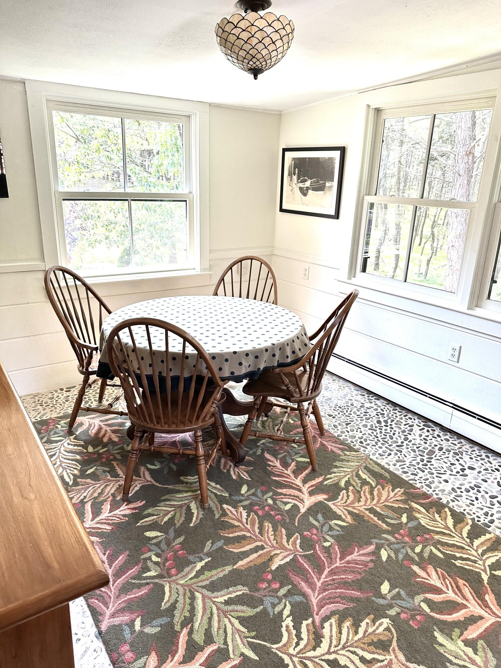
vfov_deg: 71.6
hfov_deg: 56.8
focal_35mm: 24
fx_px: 463
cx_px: 250
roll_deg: -2.3
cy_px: 334
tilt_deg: -19.1
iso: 160
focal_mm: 6.86
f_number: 1.78
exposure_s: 1/121
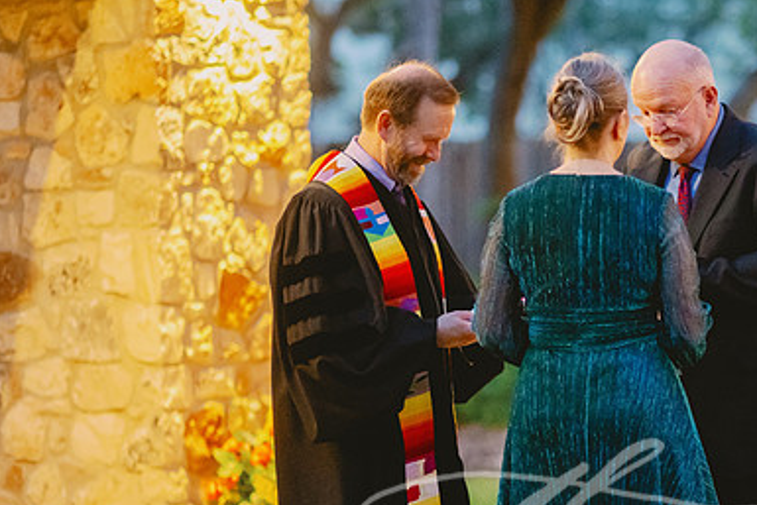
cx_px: 575
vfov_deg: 10.0
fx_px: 2882
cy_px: 325
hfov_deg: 14.9
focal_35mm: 137
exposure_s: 1/200
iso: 5000
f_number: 1.8
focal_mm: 85
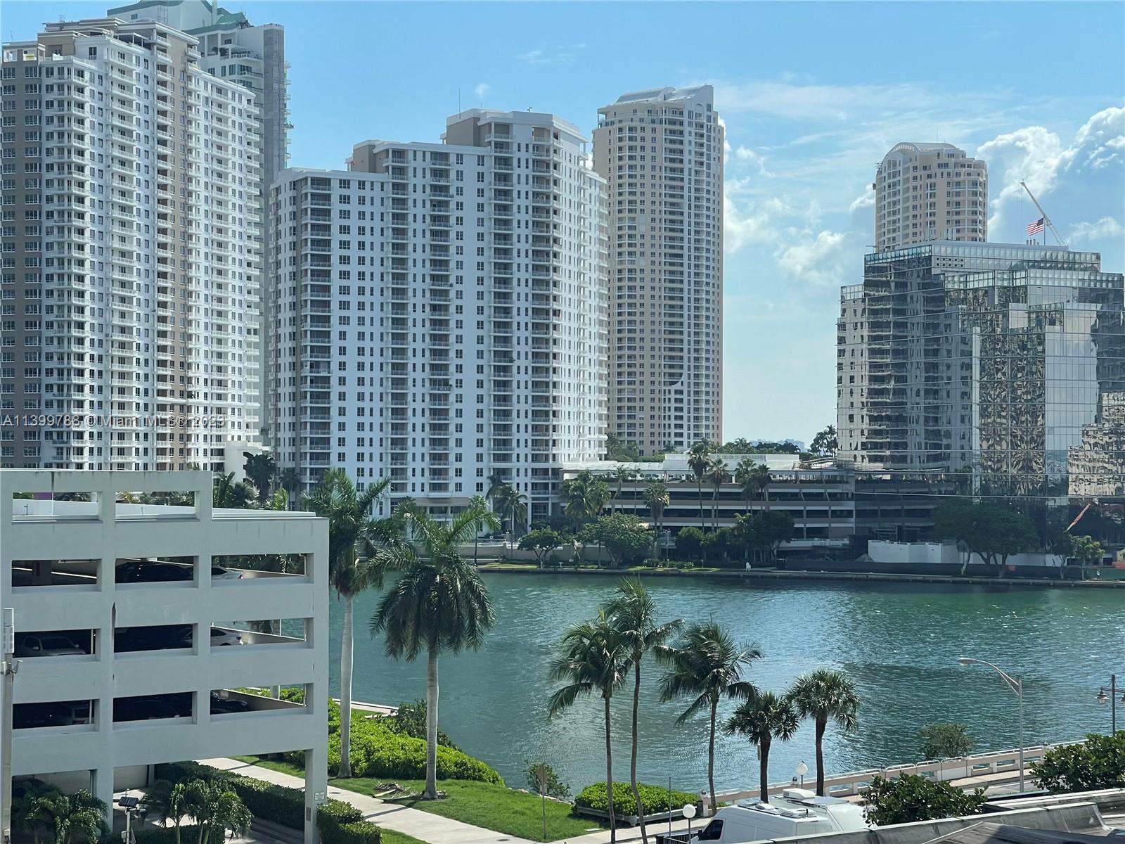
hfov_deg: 30.3
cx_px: 562
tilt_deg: +0.5
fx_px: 2080
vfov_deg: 22.9
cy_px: 422
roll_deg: -0.7
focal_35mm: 64
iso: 20
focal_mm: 7.5
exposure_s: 1/1085
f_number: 2.2
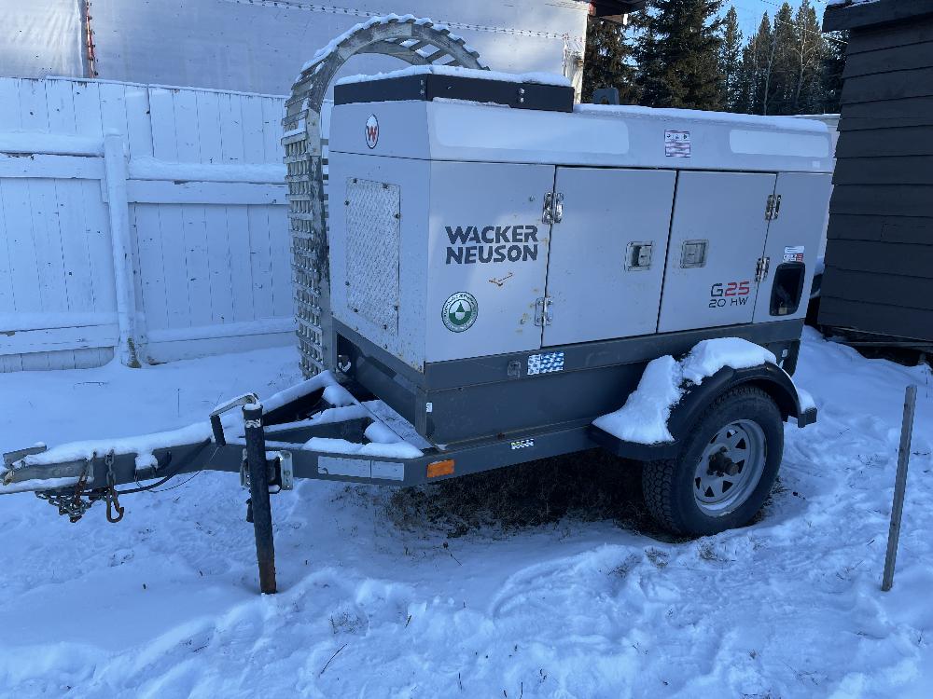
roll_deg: -0.5
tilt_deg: -11.4
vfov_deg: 53.1
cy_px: 350
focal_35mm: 26
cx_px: 466
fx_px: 701
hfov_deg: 67.3
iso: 32
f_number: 1.6
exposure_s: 1/500
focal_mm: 4.2
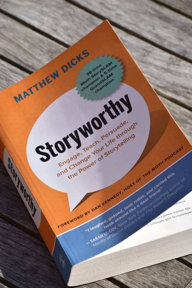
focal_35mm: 147
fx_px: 1176
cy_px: 144
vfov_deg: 14.0
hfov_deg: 9.3
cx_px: 96
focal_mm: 98
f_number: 9
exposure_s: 1/1250
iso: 400
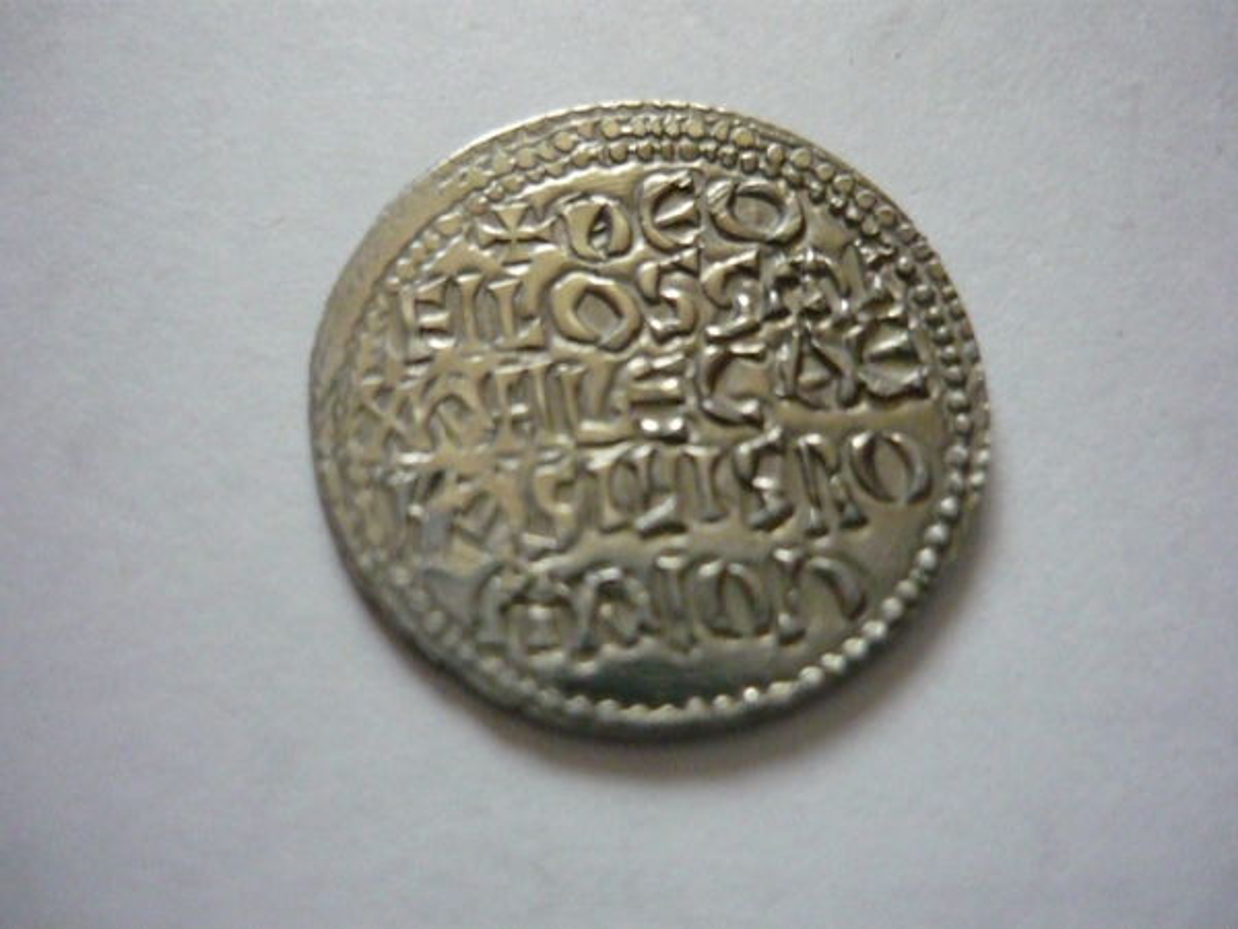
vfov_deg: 42.9
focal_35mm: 33
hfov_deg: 55.4
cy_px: 464
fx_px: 1180
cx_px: 619
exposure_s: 1/160
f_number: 2.8
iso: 1600
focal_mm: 5.5
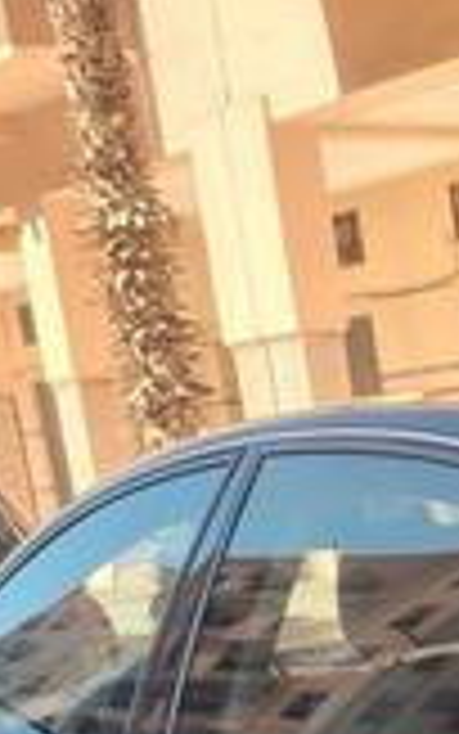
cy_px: 943
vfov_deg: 18.9
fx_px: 2040
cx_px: 882
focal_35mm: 102
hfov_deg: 11.7
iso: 100
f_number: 1.75
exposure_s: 1/405
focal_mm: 5.25
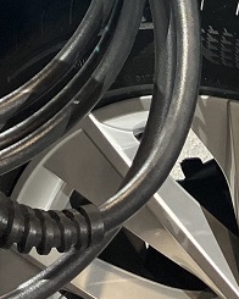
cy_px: -327
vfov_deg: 12.3
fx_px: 1194
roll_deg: +1.2
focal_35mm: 135
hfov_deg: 11.4
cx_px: 73
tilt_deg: -16.5
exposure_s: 1/120
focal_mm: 3.99
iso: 80
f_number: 1.8
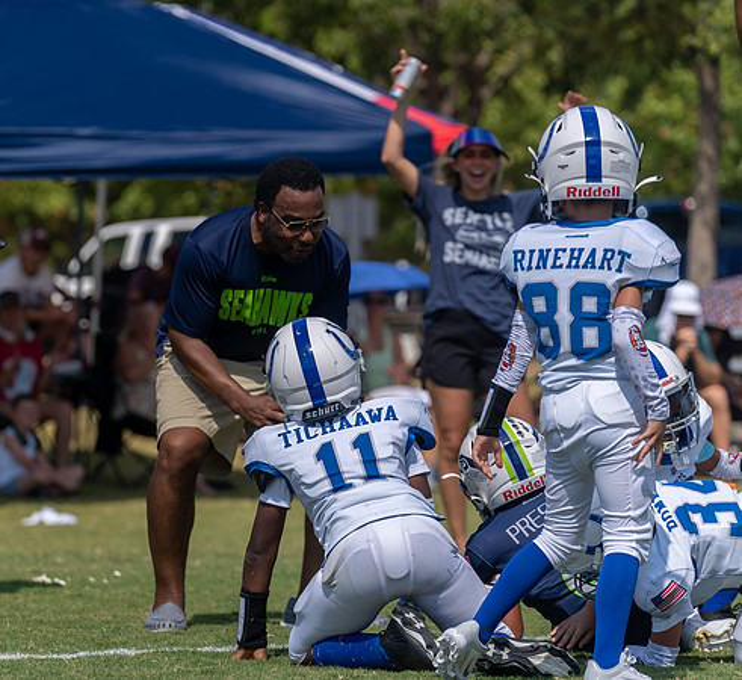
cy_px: 331
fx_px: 5345
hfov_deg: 7.9
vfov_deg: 7.3
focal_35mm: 230
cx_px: 219
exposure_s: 1/1600
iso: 100
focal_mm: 184
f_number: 4
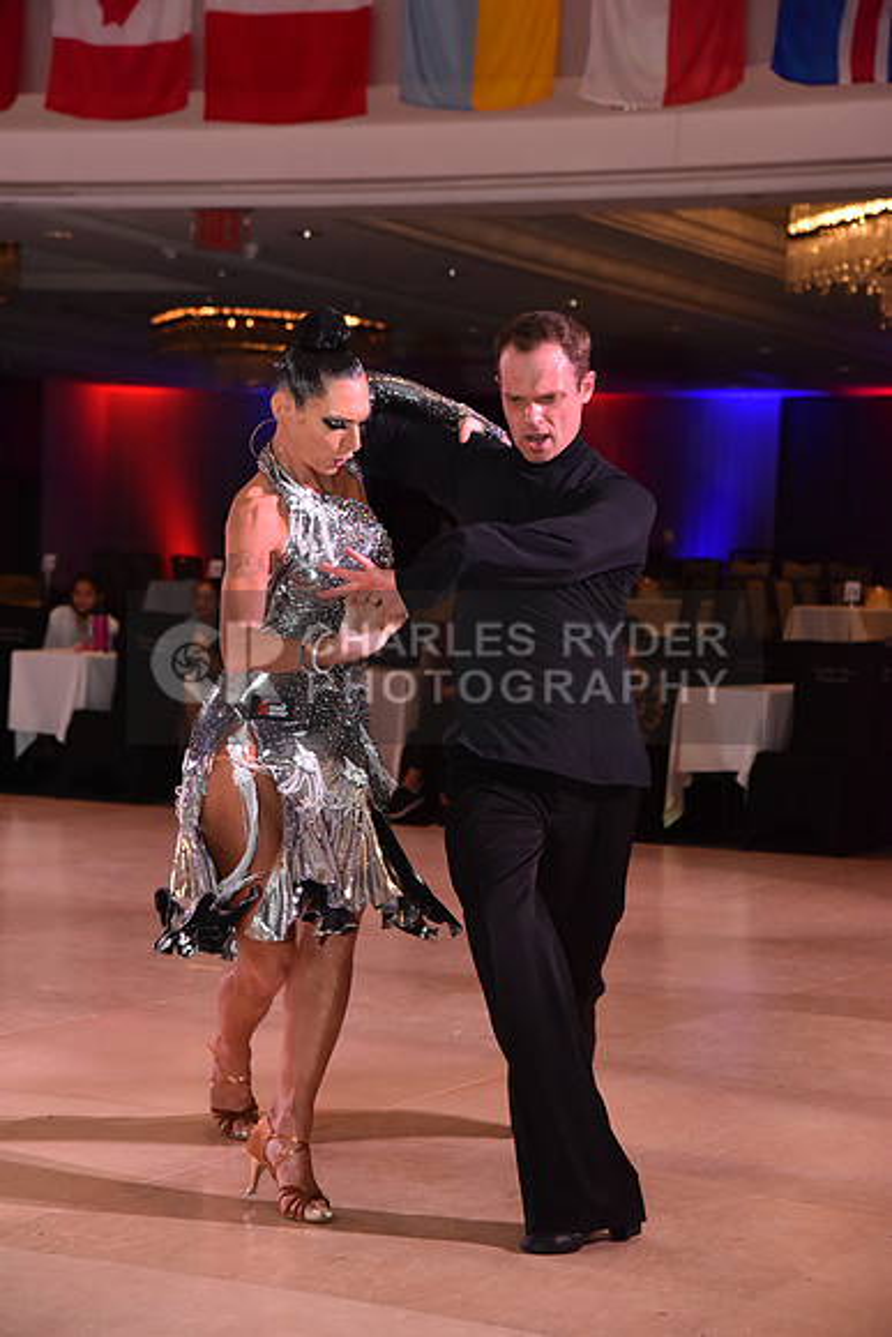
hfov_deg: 16.7
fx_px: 3046
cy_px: 668
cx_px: 446
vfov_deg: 24.8
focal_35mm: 82
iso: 2500
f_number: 6.3
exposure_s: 1/320
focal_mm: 82
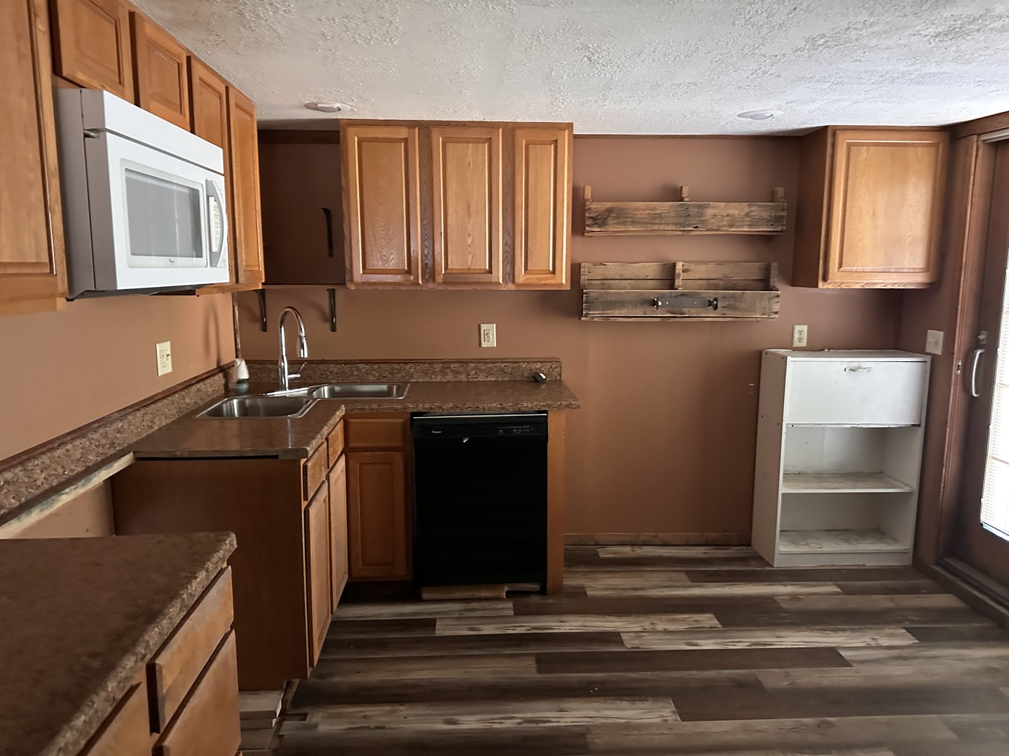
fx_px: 700
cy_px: 378
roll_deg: +0.5
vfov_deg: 56.8
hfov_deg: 71.6
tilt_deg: -7.1
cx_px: 504
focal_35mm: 24
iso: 1000
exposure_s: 1/39
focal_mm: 6.86
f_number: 1.78
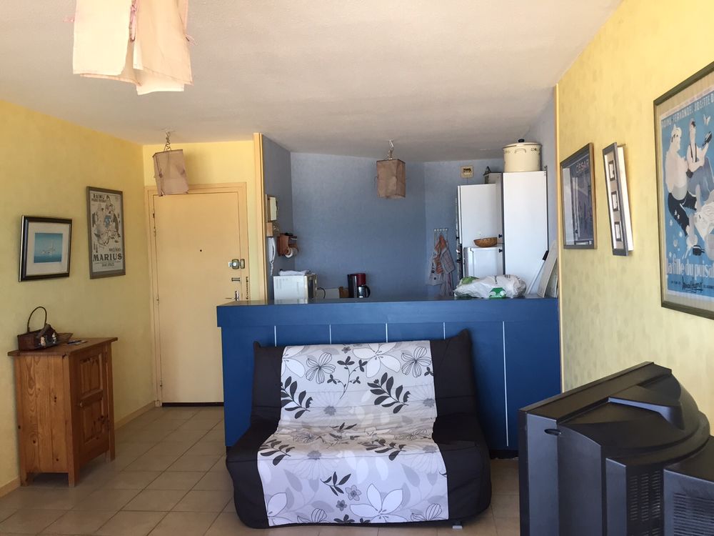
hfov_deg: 61.7
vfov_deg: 48.2
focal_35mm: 29
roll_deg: +1.0
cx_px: 357
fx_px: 598
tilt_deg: -1.9
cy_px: 268
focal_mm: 4.15
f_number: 2.2
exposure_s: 1/33
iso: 40
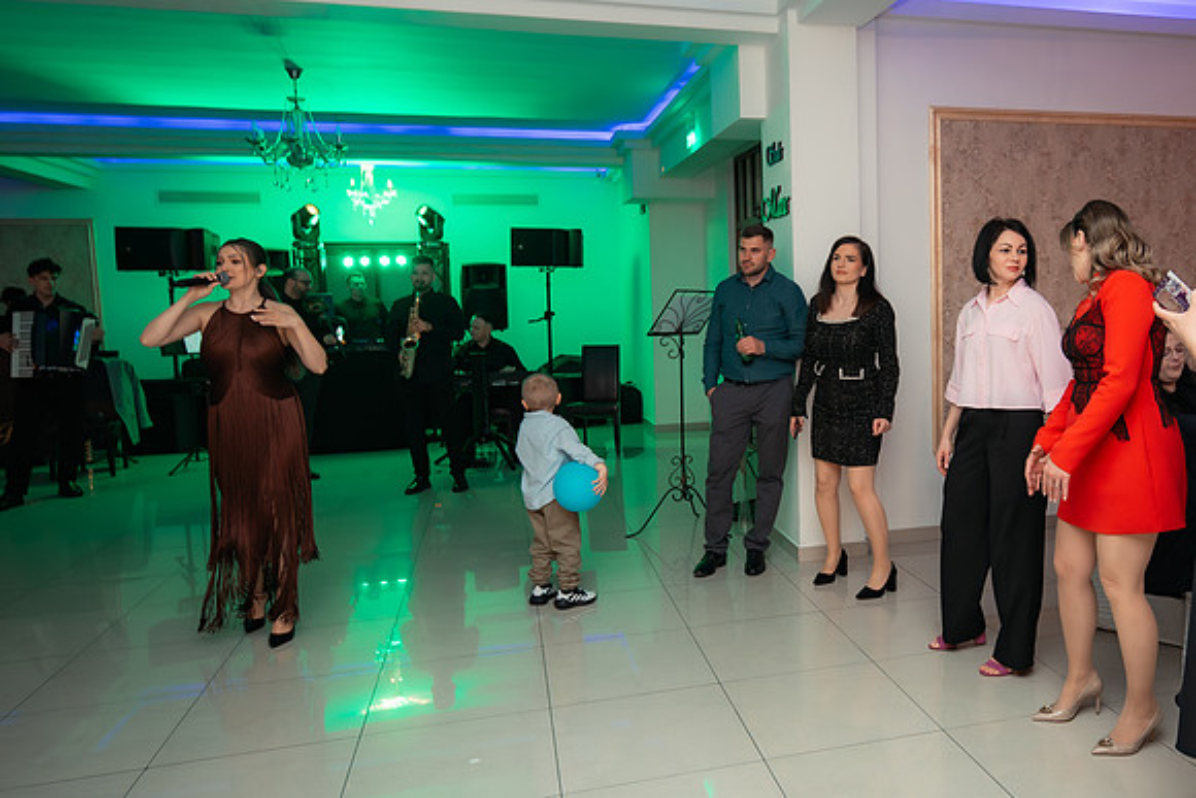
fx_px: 929
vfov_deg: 46.5
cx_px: 796
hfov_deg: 63.9
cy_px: 378
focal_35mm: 28
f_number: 2.8
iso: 1600
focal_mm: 21
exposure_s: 1/200
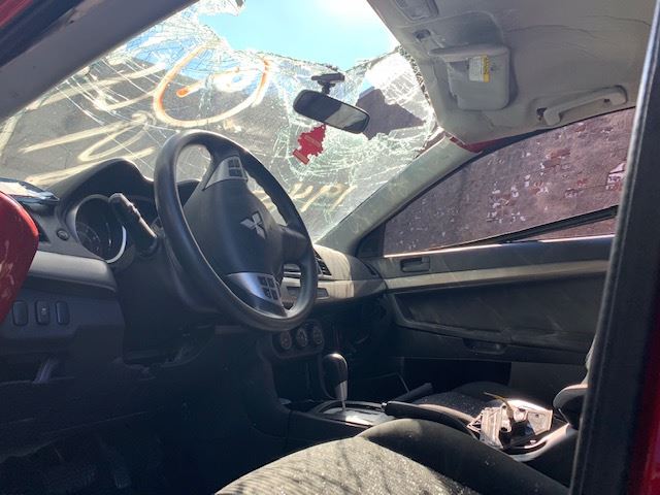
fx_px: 496
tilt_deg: +6.9
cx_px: 330
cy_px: 248
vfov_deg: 53.1
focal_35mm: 26
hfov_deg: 67.3
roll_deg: -13.8
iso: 25
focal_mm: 4.25
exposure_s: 1/265
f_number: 1.8
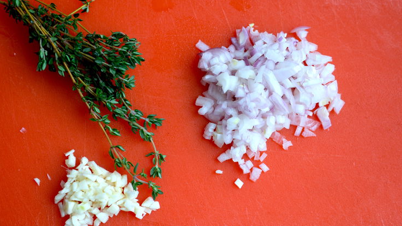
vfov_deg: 24.9
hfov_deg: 42.9
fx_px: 511
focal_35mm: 48
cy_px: 130
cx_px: 201
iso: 125
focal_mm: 30
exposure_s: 1/56
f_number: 2.8
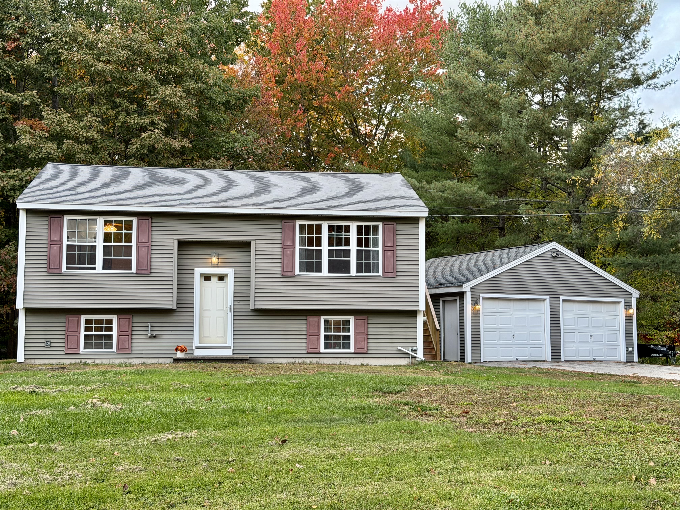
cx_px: 340
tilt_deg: +5.2
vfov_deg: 30.3
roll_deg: -0.4
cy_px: 255
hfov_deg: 39.7
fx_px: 943
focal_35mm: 48
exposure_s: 1/121
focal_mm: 6.76
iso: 80
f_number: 1.78
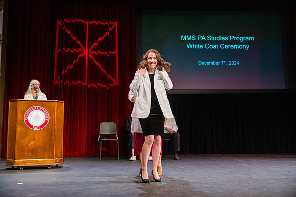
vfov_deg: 35.7
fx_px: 307
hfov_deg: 51.5
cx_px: 148
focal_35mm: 37
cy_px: 98
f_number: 3.5
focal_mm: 37.3
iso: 1250
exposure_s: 1/320
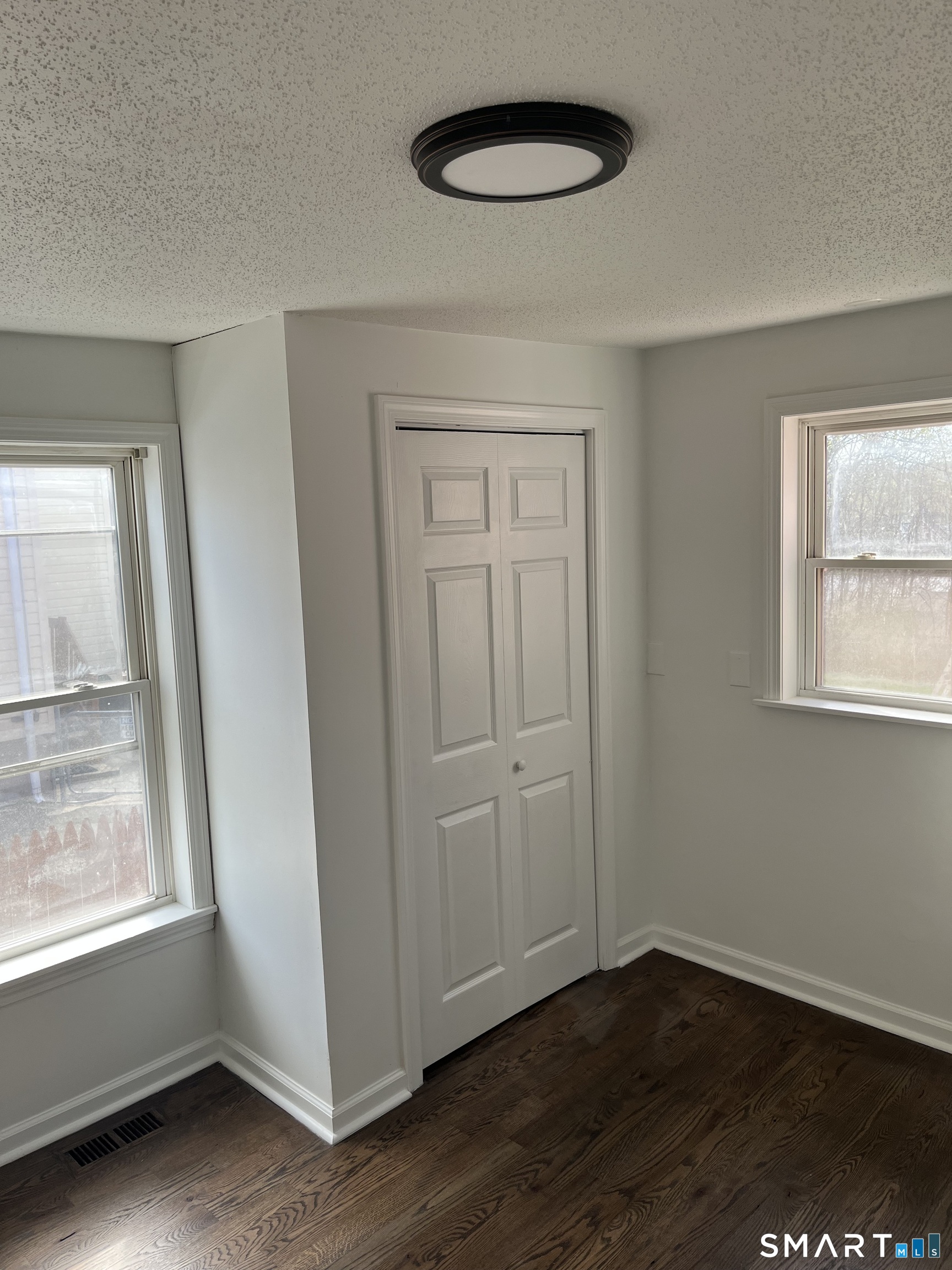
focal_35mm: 26
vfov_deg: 67.3
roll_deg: +3.4
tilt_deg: -6.9
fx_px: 953
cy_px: 635
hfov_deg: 53.1
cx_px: 476
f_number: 1.6
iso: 32
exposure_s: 1/147
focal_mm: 5.1
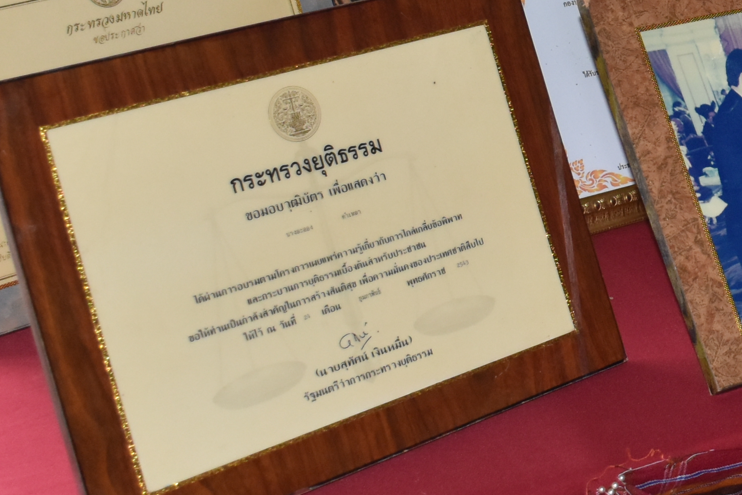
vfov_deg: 13.6
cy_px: -65
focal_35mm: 98
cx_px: 928
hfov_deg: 19.4
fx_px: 2019
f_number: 4.5
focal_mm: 20
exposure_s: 1/80
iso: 800
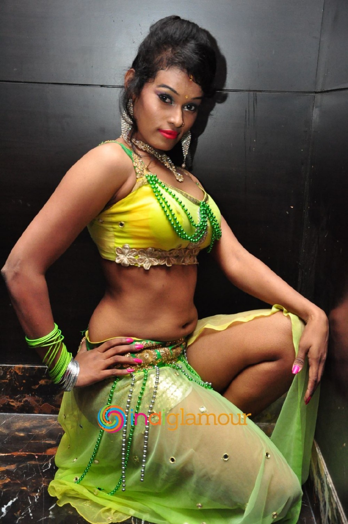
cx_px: 174
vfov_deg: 43.6
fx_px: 654
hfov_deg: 29.8
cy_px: 262
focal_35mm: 45
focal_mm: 30
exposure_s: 1/125
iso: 2000
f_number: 5.6
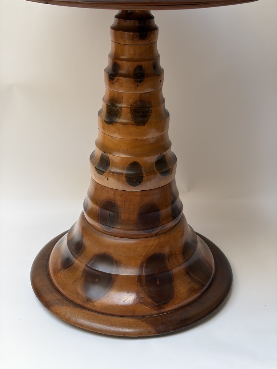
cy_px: 184
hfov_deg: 28.0
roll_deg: -0.4
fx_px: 555
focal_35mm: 52
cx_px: 138
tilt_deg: -25.4
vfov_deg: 36.8
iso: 50
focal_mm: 5.96
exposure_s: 1/94
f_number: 1.6
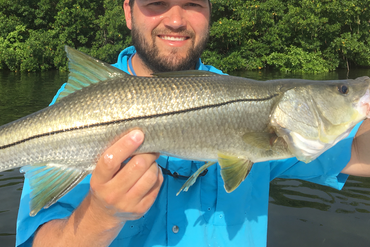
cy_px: 67
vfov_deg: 30.1
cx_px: 137
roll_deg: +0.3
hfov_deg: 44.1
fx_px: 452
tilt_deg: -4.1
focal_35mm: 44
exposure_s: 1/1374
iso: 25
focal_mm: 4.15
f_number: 2.2
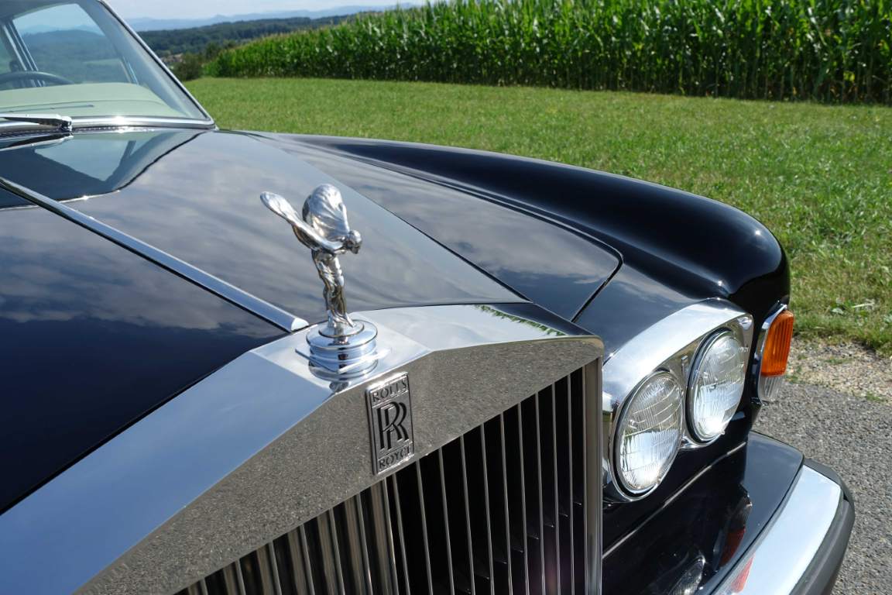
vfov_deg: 42.3
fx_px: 768
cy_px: 298
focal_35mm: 31
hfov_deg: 60.3
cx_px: 446
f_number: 4
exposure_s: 1/100
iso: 125
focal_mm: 11.45
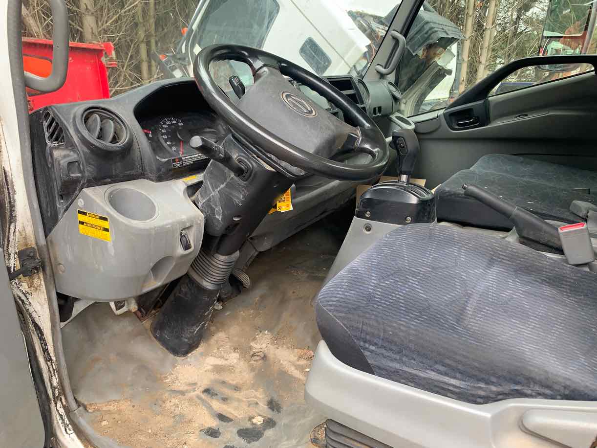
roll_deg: -1.1
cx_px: 298
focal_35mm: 26
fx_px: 448
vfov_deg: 53.0
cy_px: 224
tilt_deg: -18.7
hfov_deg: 67.3
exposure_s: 1/122
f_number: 1.8
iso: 32
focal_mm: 4.25
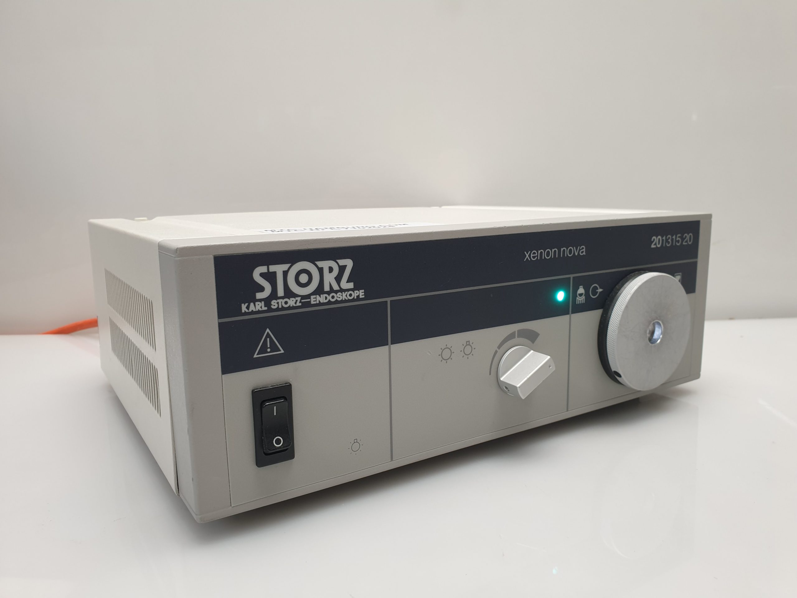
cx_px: 398
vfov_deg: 53.1
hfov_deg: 67.3
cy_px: 299
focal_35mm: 26
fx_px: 599
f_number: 2.4
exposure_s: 1/50
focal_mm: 4.3
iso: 80
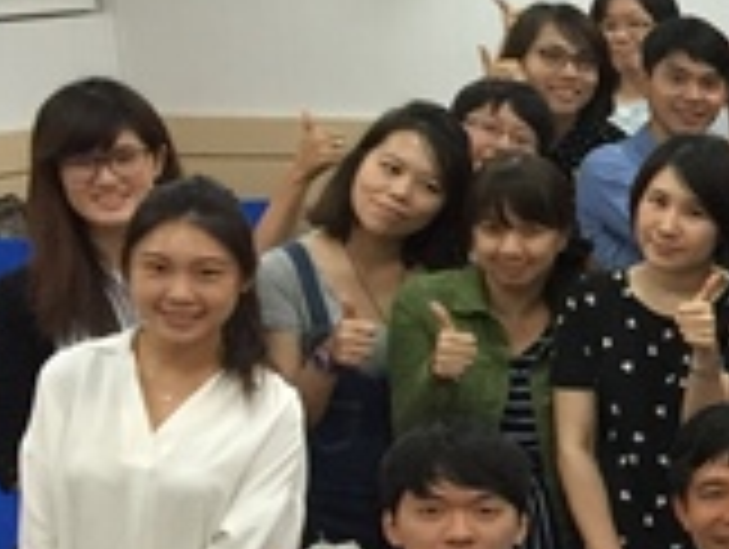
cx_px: 1548
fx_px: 2636
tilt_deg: -12.7
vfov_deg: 11.9
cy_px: 421
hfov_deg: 13.2
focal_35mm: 125
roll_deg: -2.3
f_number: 2.2
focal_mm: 4.15
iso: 50
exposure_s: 1/30
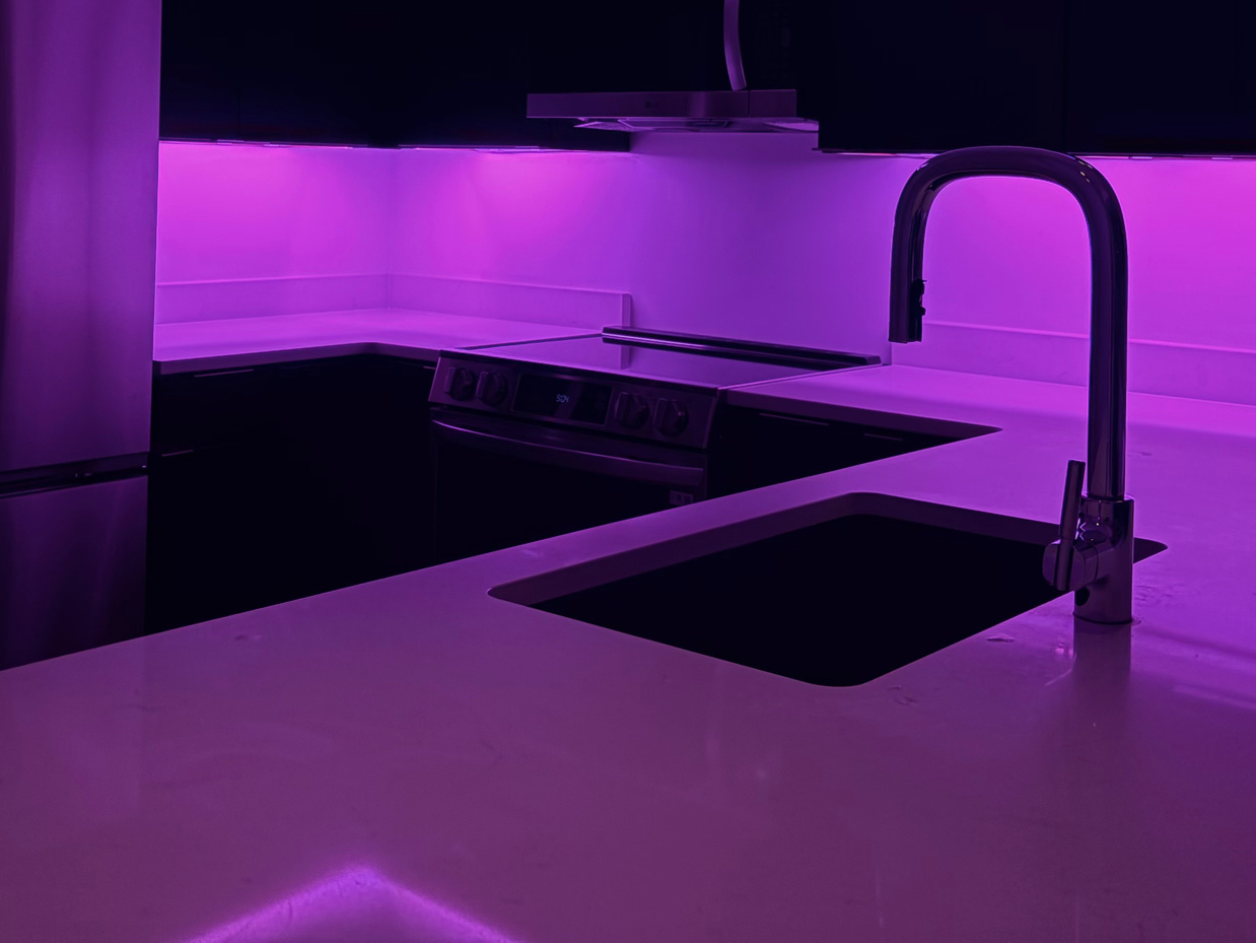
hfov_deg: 43.8
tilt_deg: +1.9
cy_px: 166
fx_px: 1561
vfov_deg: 32.5
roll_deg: -0.7
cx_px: 558
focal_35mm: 43
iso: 125
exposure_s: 1/60
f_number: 1.6
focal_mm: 5.96
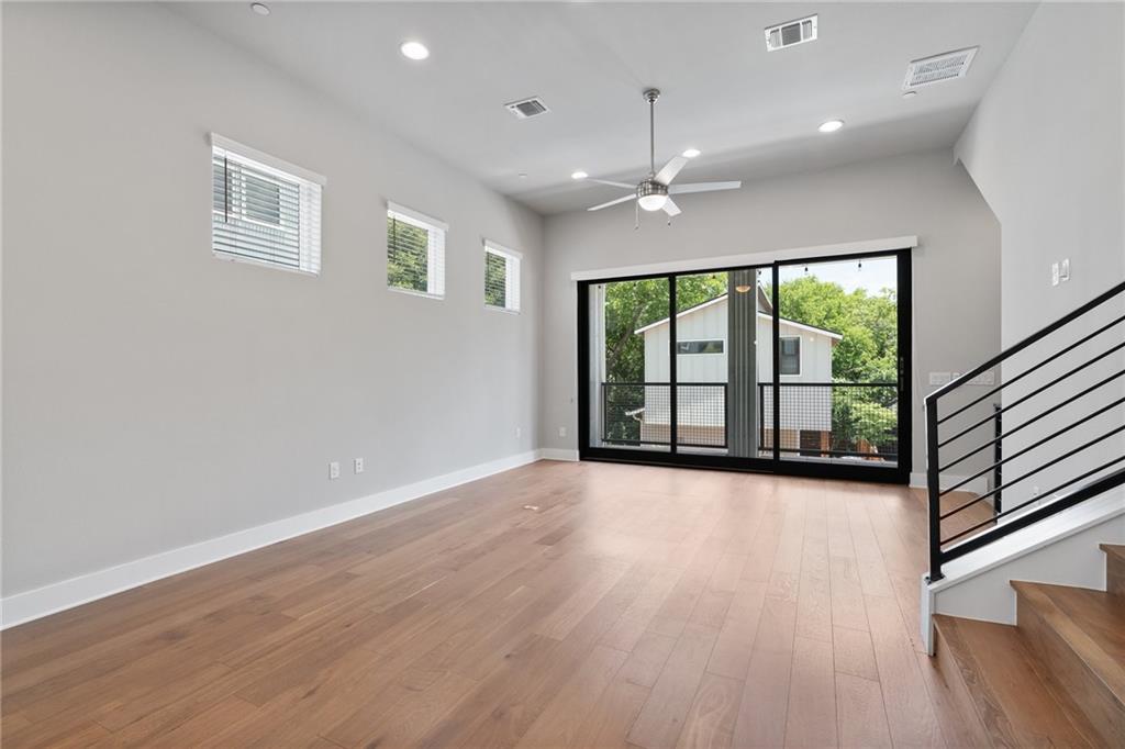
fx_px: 500
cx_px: 562
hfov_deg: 96.8
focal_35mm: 16
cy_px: 374
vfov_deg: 73.7
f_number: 7.1
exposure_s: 1/30
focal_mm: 16
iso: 1600
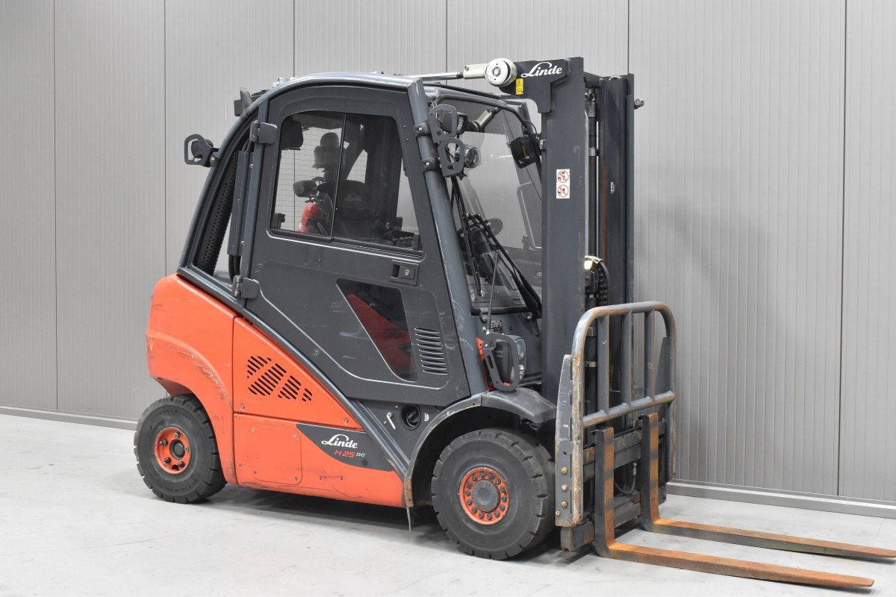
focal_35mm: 45
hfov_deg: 43.6
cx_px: 448
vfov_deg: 29.9
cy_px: 298
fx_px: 1120
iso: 1600
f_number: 7.1
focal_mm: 30
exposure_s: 1/15
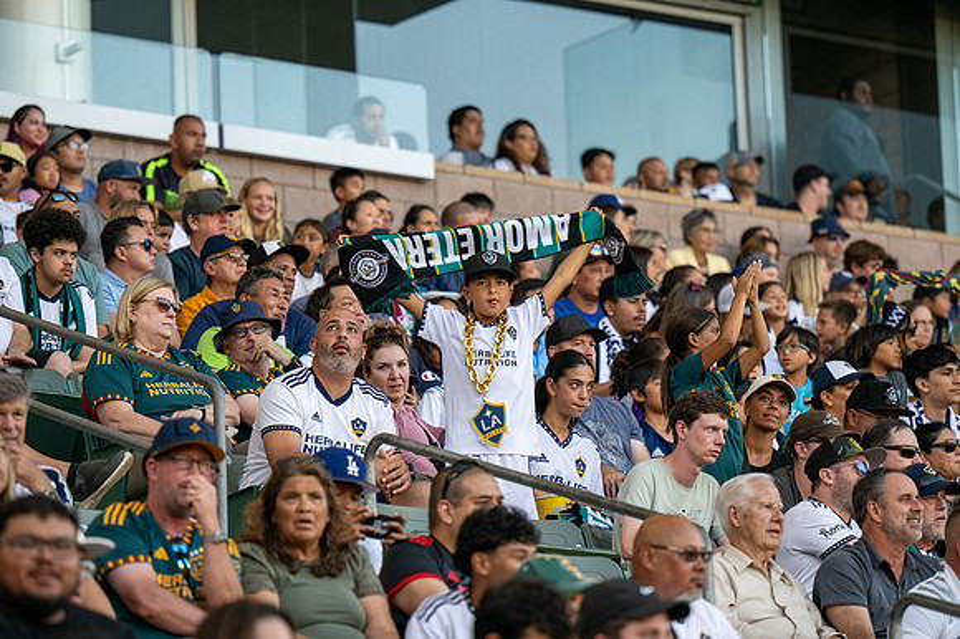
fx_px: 5783
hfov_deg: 9.5
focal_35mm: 217
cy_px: 320
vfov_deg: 6.3
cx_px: 480
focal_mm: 145
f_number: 2.8
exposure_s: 1/1000
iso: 500
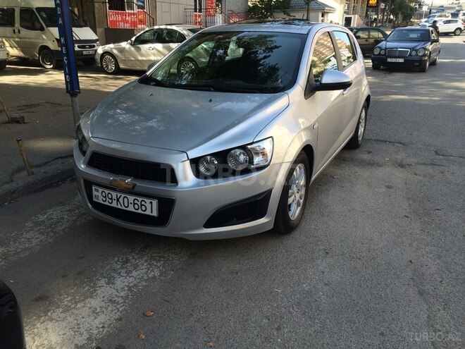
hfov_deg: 61.7
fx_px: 390
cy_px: 174
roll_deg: -0.7
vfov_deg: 48.2
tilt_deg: -16.2
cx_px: 232
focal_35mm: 29
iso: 32
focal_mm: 4.15
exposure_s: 1/370
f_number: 2.2
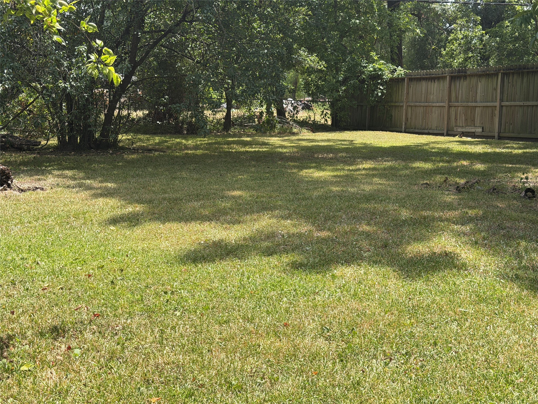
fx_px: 746
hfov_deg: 39.7
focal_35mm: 48
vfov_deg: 30.3
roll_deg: +0.4
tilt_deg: -8.2
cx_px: 269
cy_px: 202
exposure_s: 1/1931
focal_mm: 6.76
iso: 64
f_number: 1.78
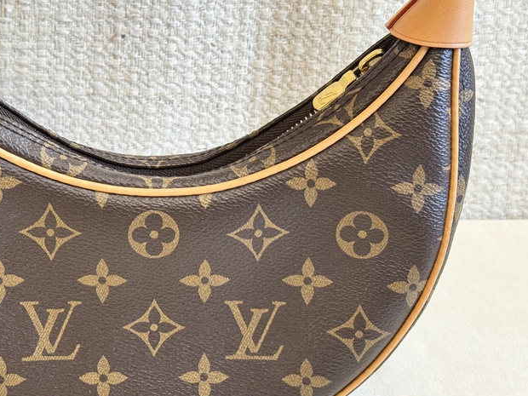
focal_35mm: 78
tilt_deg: -20.5
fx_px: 1190
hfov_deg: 24.8
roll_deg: -1.4
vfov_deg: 18.9
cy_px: 172
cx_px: 158
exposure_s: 1/50
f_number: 1.78
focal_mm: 6.76
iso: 250
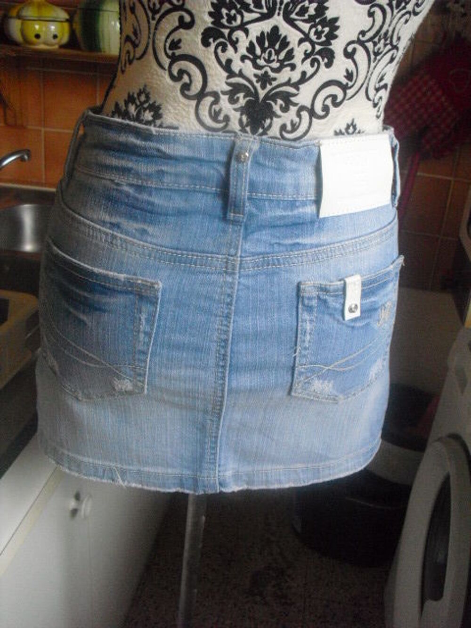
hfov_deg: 39.7
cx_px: 236
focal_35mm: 36
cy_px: 314
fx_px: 653
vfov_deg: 51.4
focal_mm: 6.3
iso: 800
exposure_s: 1/125
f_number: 3.1
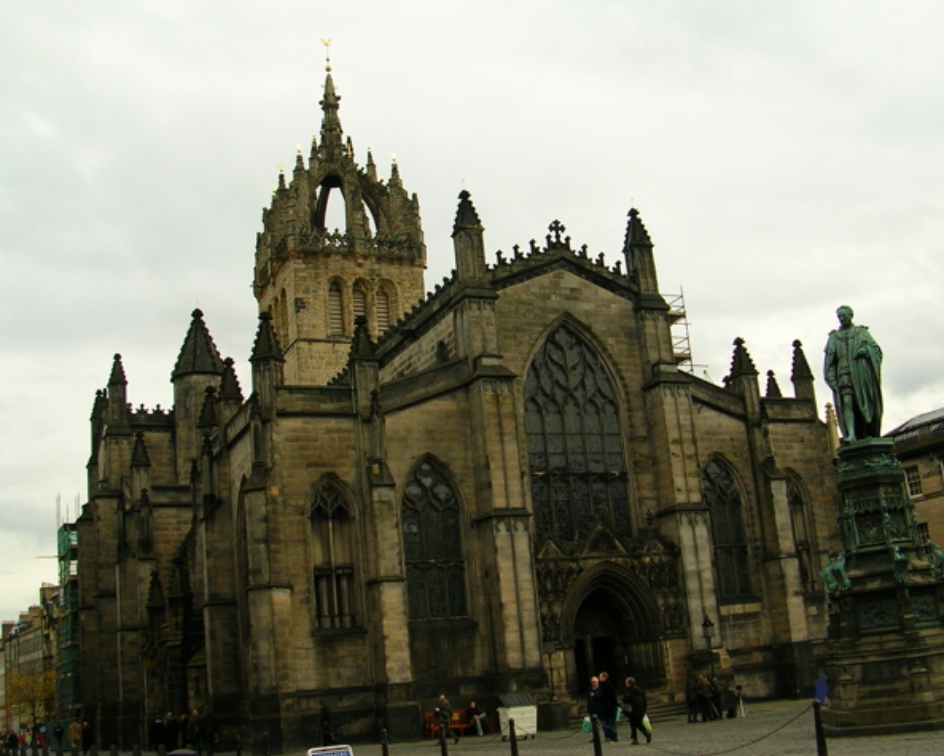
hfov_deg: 45.8
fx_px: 1118
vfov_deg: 37.4
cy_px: 379
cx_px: 490
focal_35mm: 40
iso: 50
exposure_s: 1/458
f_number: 2.8
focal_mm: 5.8
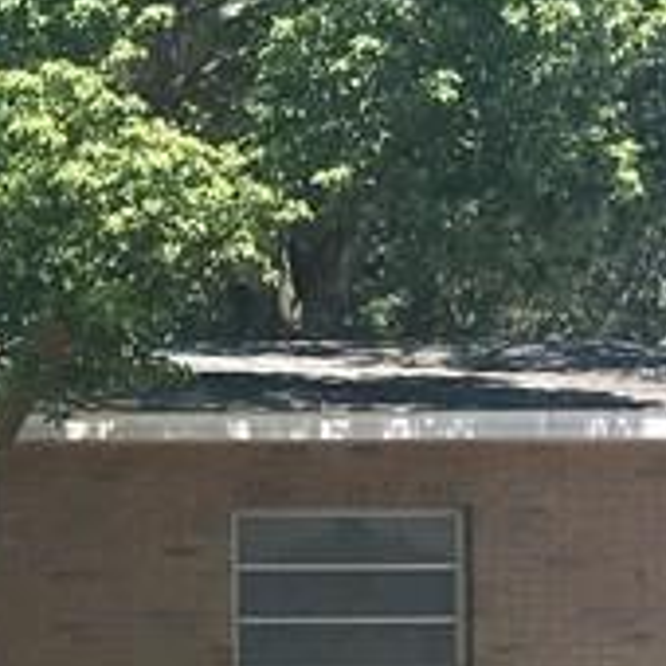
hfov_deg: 10.2
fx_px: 3352
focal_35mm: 154
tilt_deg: +1.6
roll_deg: +0.5
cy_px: 607
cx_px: -807
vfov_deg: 11.3
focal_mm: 4.15
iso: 25
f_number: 2.2
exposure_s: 1/1040
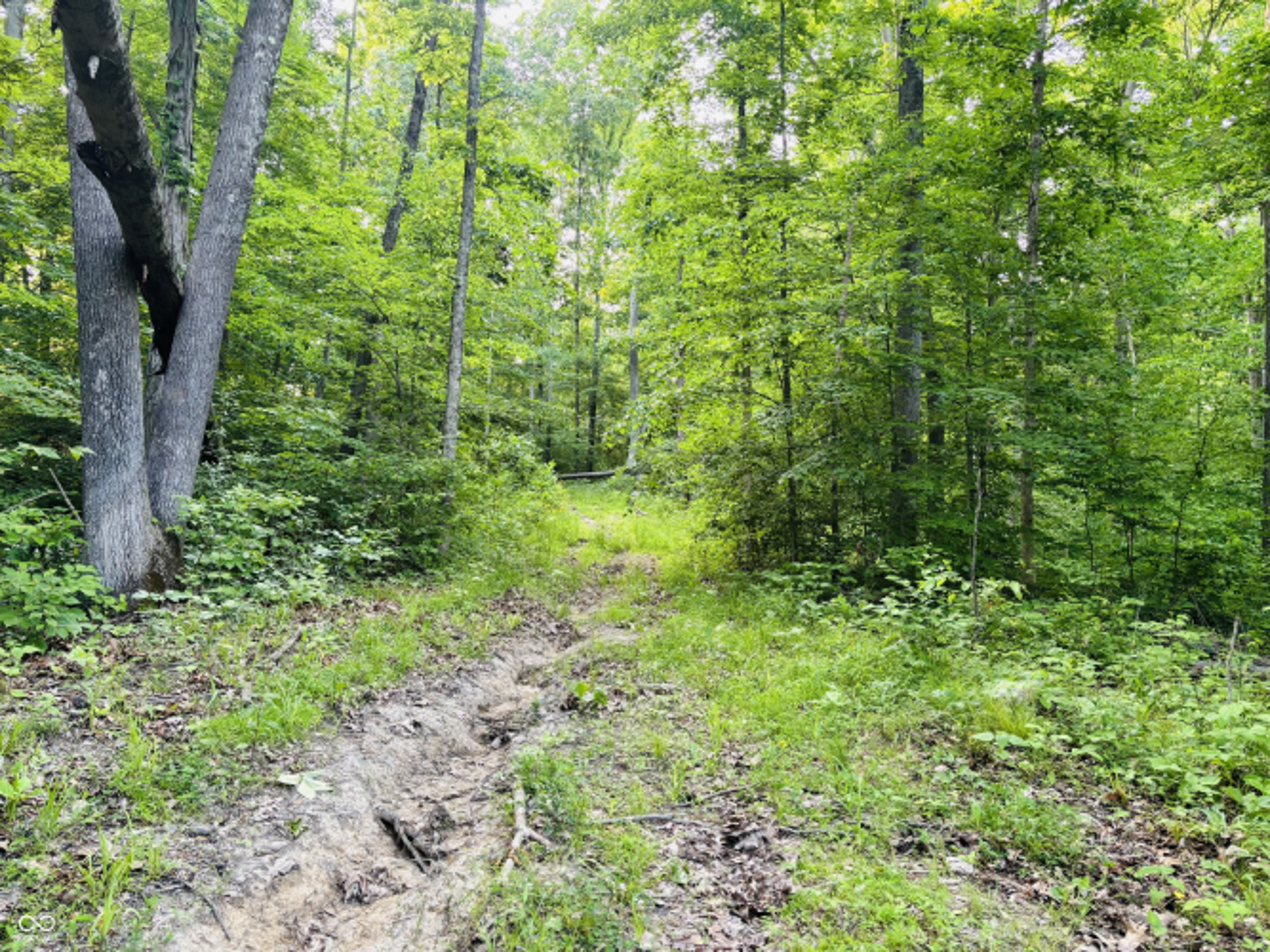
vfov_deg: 53.0
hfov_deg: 67.3
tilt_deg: +6.6
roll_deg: -3.7
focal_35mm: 26
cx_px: 635
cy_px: 476
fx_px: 954
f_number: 1.6
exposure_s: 1/95
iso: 125
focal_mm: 5.96
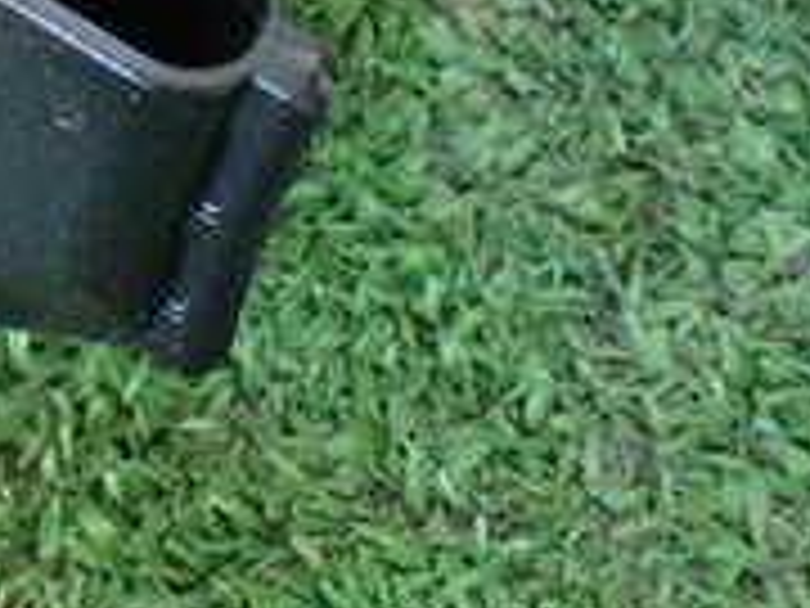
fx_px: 2340
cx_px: -261
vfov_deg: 14.1
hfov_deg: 18.2
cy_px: -225
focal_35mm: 100
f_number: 2.3
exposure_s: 1/50
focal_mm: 5.4
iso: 800
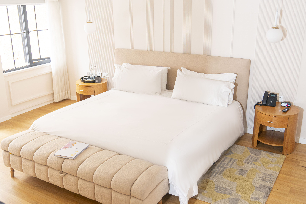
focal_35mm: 36
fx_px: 306
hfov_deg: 53.1
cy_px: 102
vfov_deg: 36.9
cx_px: 153
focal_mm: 24
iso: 200
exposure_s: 1/125
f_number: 2.8
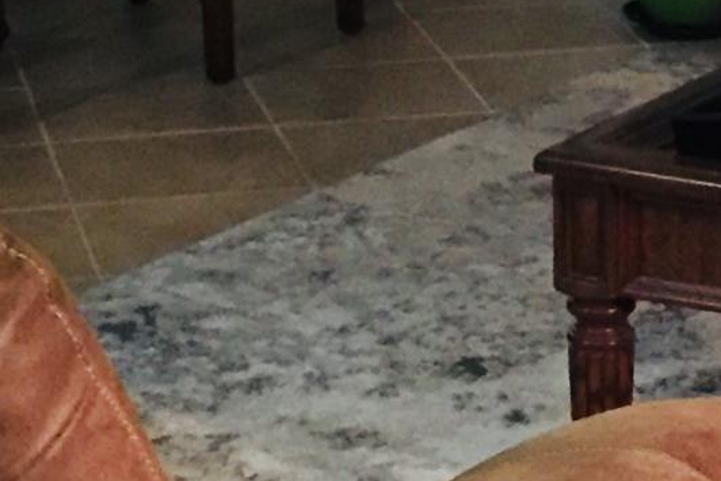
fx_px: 3405
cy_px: -117
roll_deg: -0.6
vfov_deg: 8.0
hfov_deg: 12.0
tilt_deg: -11.7
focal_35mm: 170
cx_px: 710
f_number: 2.2
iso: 250
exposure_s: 1/15
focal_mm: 4.15
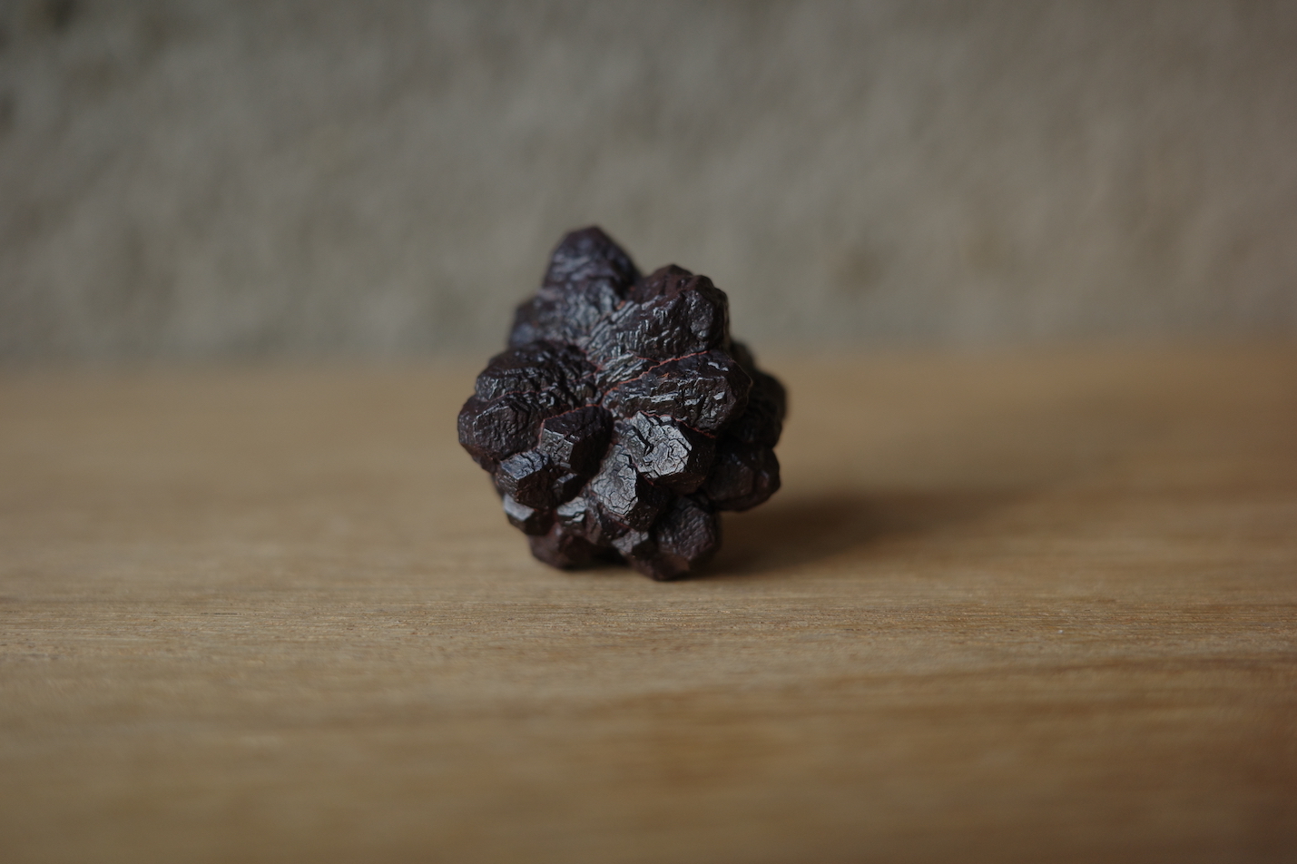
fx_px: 1513
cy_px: 412
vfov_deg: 31.9
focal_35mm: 42
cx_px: 622
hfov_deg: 46.4
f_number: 2.8
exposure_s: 1/100
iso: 200
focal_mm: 26
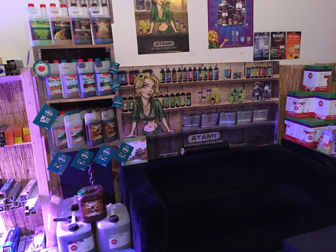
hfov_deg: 61.7
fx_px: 281
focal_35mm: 29
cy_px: 126
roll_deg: +0.9
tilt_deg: -12.7
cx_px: 168
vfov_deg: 48.2
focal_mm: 4.15
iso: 250
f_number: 2.2
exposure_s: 1/15
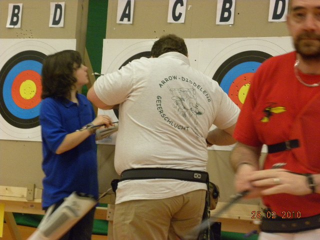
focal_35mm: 105
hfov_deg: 18.7
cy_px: 120
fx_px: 971
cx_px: 160
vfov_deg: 14.1
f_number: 4
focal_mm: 18.8
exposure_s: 1/28.6
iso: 400
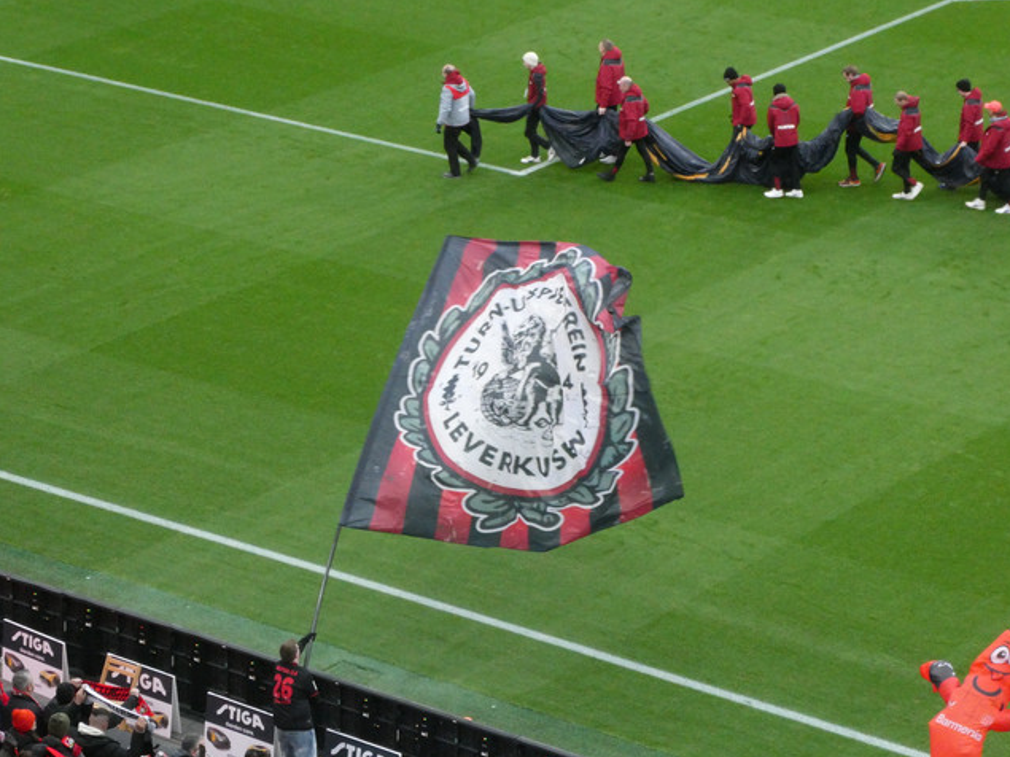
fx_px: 3967
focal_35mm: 136
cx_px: 507
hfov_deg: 14.5
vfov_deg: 10.9
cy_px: 378
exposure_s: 1/125
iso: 1000
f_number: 5.3
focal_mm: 24.2
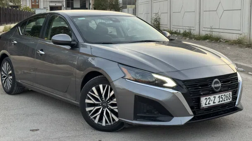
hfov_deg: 37.9
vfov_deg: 21.8
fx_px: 367
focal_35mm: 55
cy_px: 52
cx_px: 129
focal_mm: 6.76
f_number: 1.78
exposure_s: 1/349
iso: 64
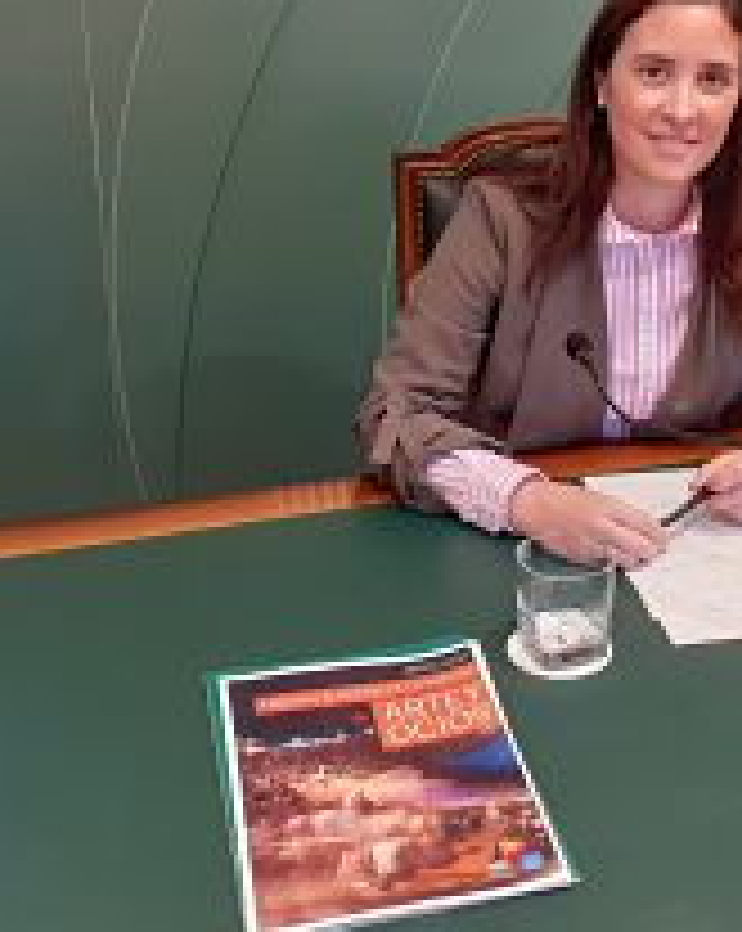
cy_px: 275
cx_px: 531
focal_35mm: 51
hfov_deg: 29.3
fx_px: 1403
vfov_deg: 36.1
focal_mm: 3.6
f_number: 1.9
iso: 100
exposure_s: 1/50
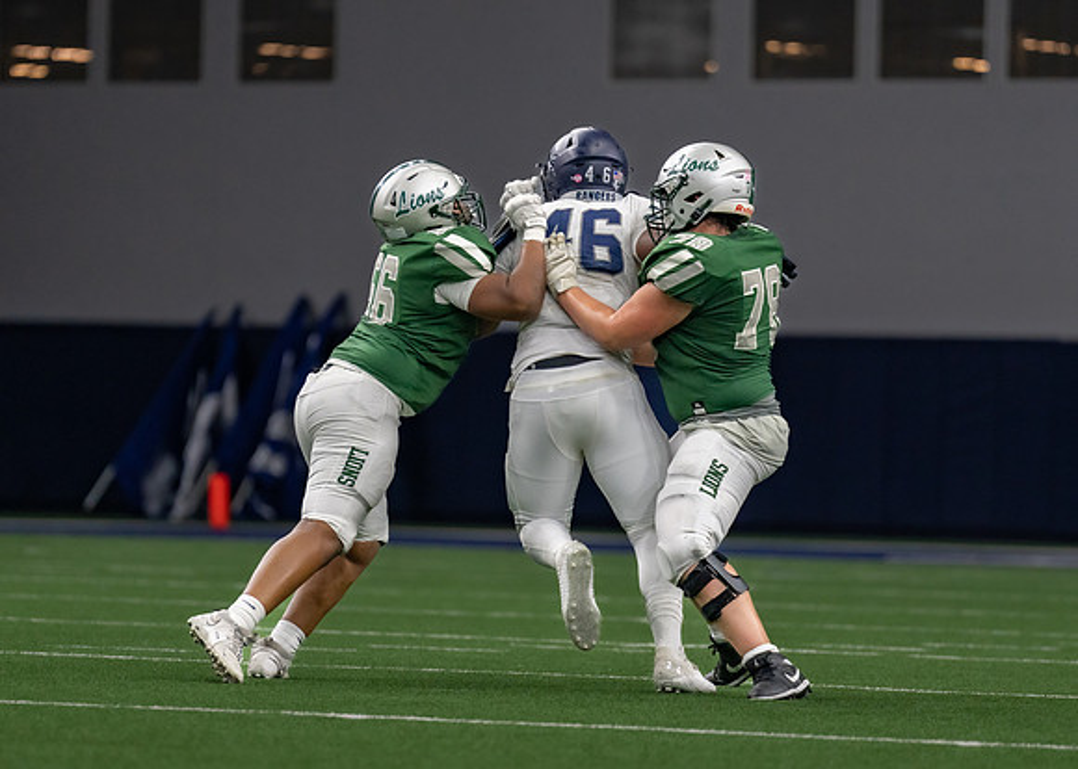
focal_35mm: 310
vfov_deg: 4.7
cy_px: 398
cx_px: 476
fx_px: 9474
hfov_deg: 6.5
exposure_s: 1/1250
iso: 1600
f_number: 2.8
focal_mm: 200
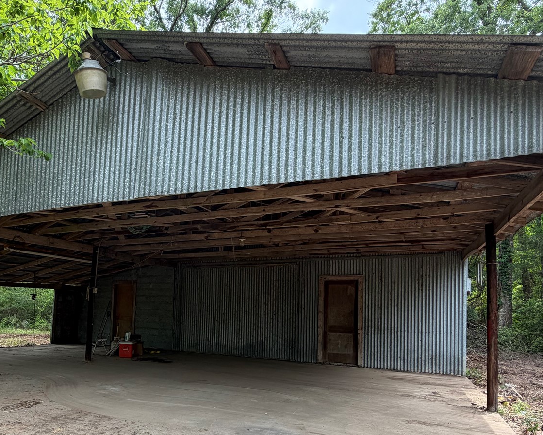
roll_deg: -1.5
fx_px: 402
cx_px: 198
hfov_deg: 66.9
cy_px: 295
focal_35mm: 25
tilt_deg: +3.1
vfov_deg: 55.5
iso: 50
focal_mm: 2.22
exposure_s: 1/323
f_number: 2.2
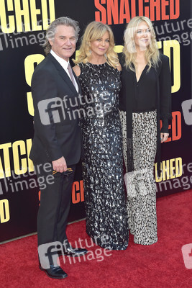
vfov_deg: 33.4
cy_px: 144
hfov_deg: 22.6
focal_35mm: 60
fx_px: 480
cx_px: 96
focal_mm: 60
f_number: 6.3
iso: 500
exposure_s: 1/320
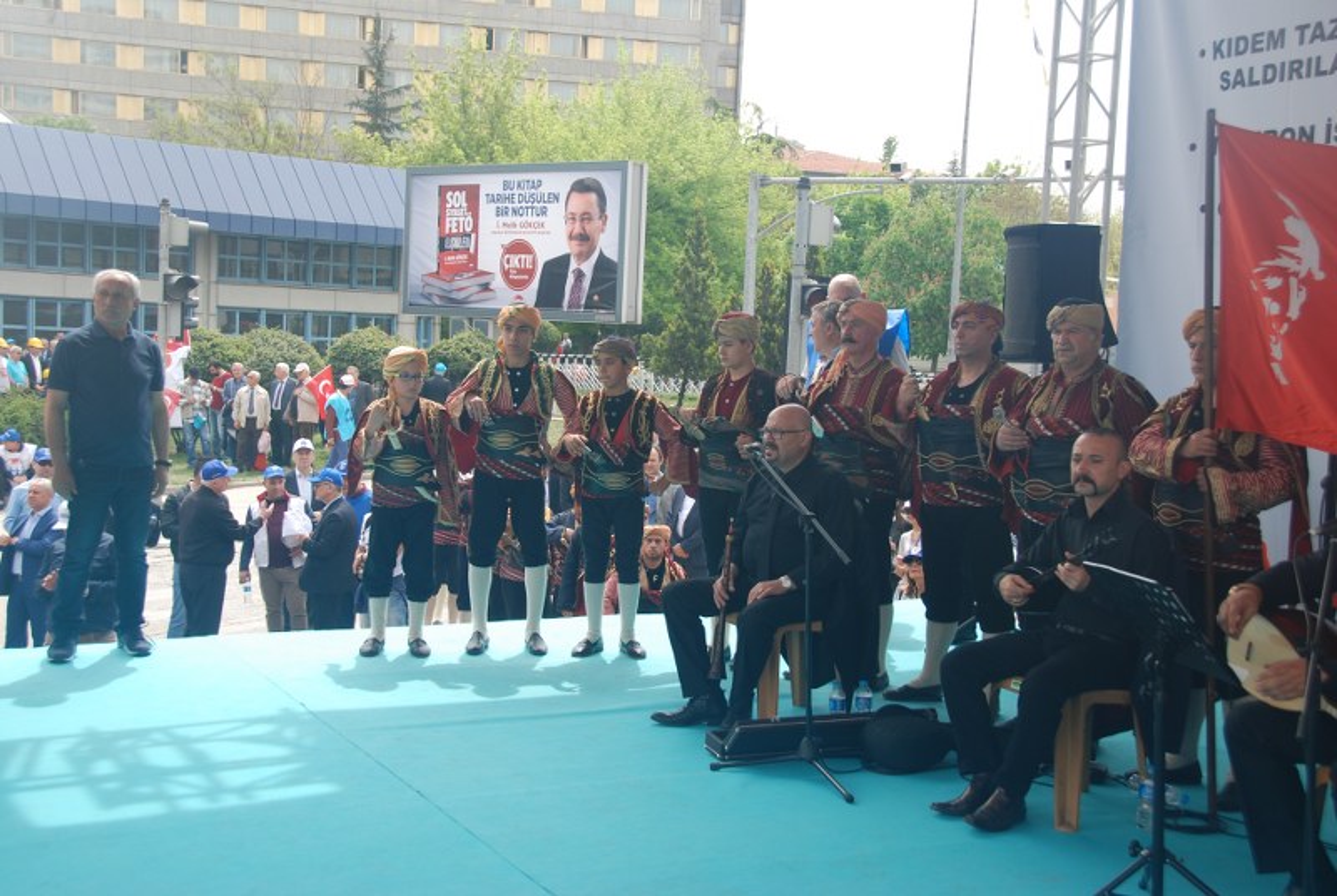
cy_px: 448
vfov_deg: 28.2
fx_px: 1785
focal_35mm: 48
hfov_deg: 41.1
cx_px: 668
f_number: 5.6
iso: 100
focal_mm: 32
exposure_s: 1/125
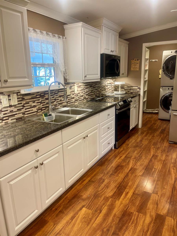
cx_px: 88
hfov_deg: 54.9
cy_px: 118
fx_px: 170
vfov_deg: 69.4
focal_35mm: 25
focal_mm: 5.1
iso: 80
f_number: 1.6
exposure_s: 1/60
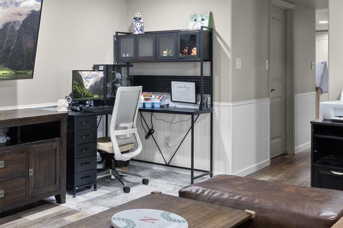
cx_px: 49
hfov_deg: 39.5
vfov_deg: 28.5
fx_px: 448
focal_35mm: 47
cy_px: 79
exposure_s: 2.5
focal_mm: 10
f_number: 9
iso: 200
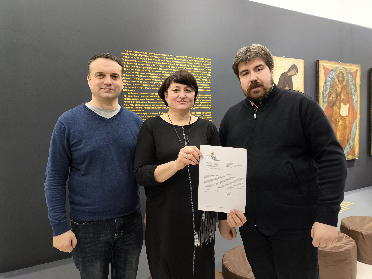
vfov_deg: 54.9
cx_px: 186
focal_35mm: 25
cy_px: 140
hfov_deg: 69.4
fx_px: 269
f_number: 1.7
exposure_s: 1/50
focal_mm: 4.71
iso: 160
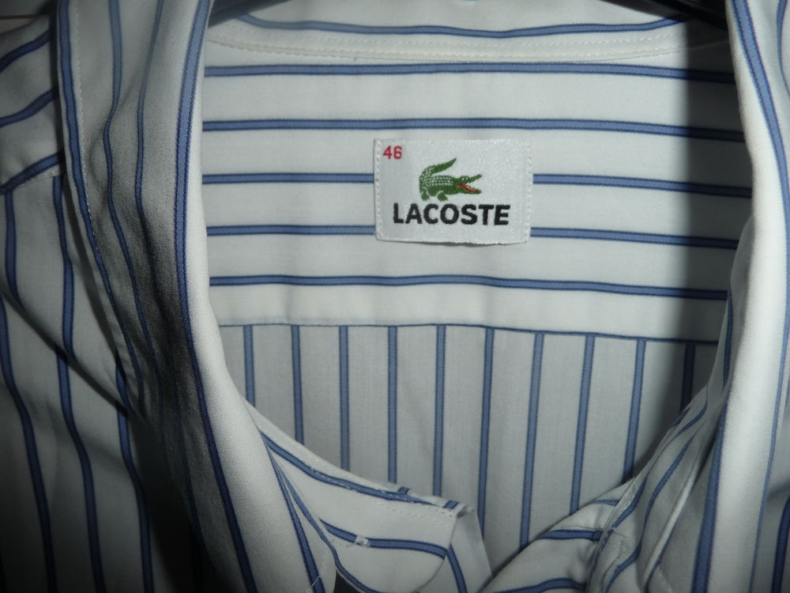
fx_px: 639
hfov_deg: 63.4
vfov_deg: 49.7
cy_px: 296
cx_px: 395
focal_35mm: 28
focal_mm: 4.7
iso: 100
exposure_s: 1/30
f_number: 3.3
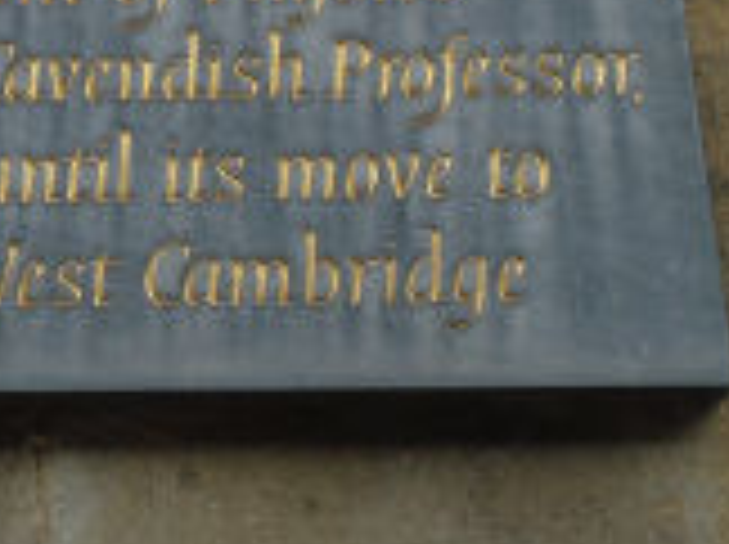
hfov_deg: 15.3
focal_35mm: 125
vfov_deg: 11.6
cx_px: -117
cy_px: -56
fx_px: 2629
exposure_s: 1/125
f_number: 4.5
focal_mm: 8.7
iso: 100
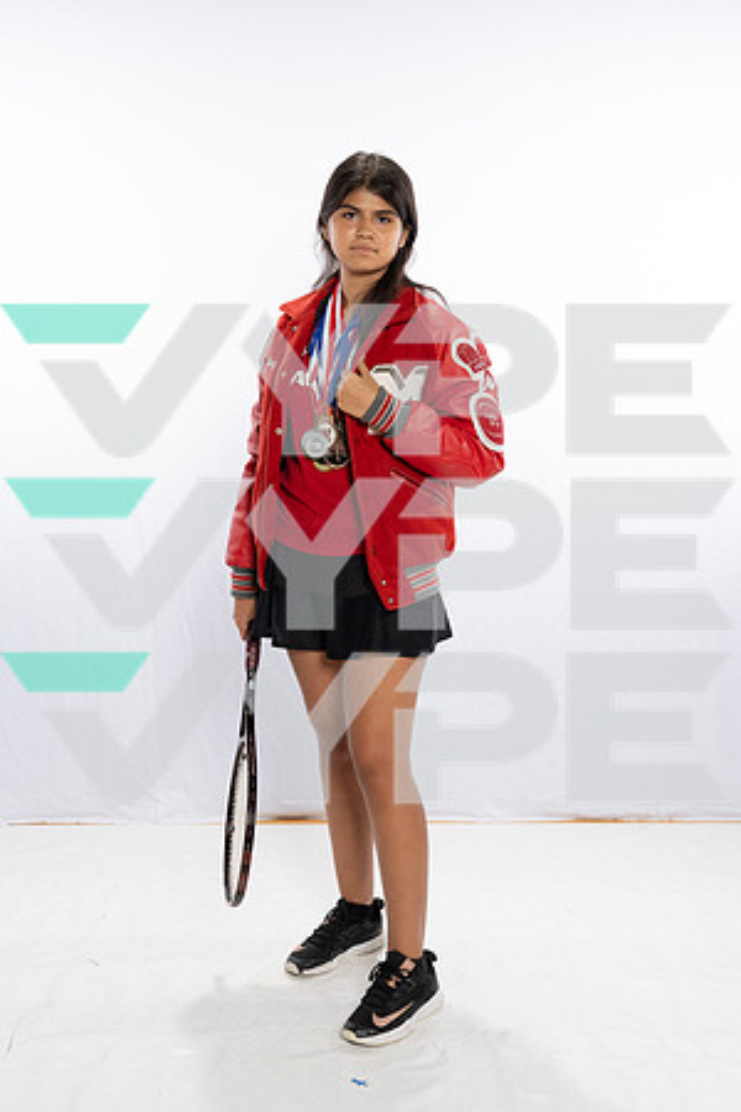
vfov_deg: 44.5
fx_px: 1358
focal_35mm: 44
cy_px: 556
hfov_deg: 30.5
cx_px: 370
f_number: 11
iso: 1250
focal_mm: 44
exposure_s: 1/250
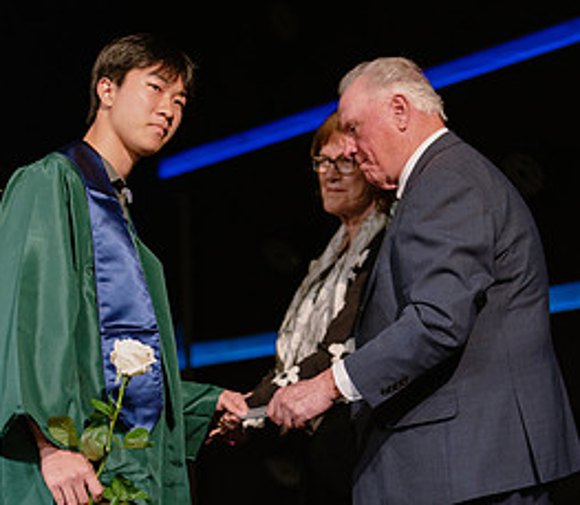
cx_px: 260
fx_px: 2079
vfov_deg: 13.7
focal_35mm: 117
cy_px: 439
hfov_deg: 15.9
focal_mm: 50
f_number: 1.2
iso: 640
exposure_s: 1/320
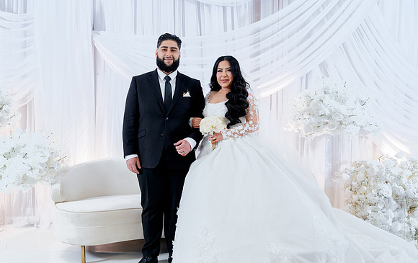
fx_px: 361
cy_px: 155
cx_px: 188
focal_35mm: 32
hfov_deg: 60.0
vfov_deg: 39.9
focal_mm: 28
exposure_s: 1/160
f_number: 2.8
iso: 800
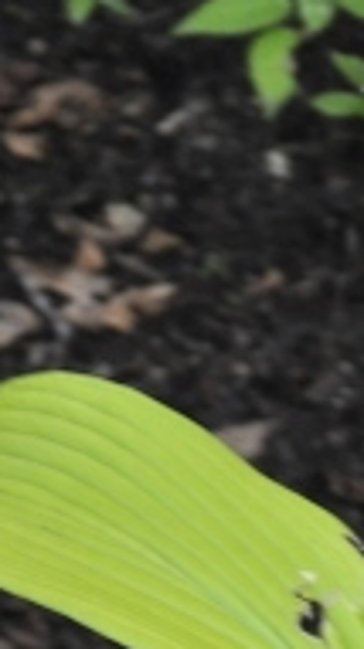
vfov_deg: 6.2
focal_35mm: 342
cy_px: 1220
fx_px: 5887
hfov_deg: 3.5
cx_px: 667
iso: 800
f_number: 5
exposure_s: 1/40
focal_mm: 52
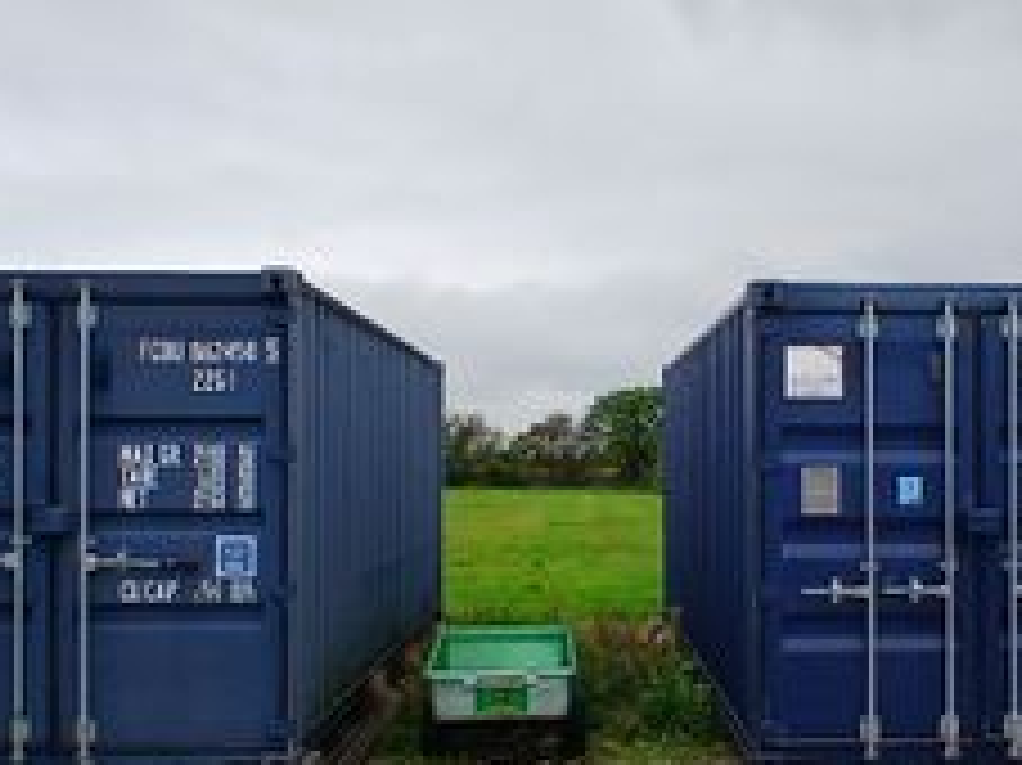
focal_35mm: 30
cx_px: 657
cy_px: 454
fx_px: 885
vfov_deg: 46.5
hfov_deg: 59.0
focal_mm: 1.4
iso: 50
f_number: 2.2
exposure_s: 1/441
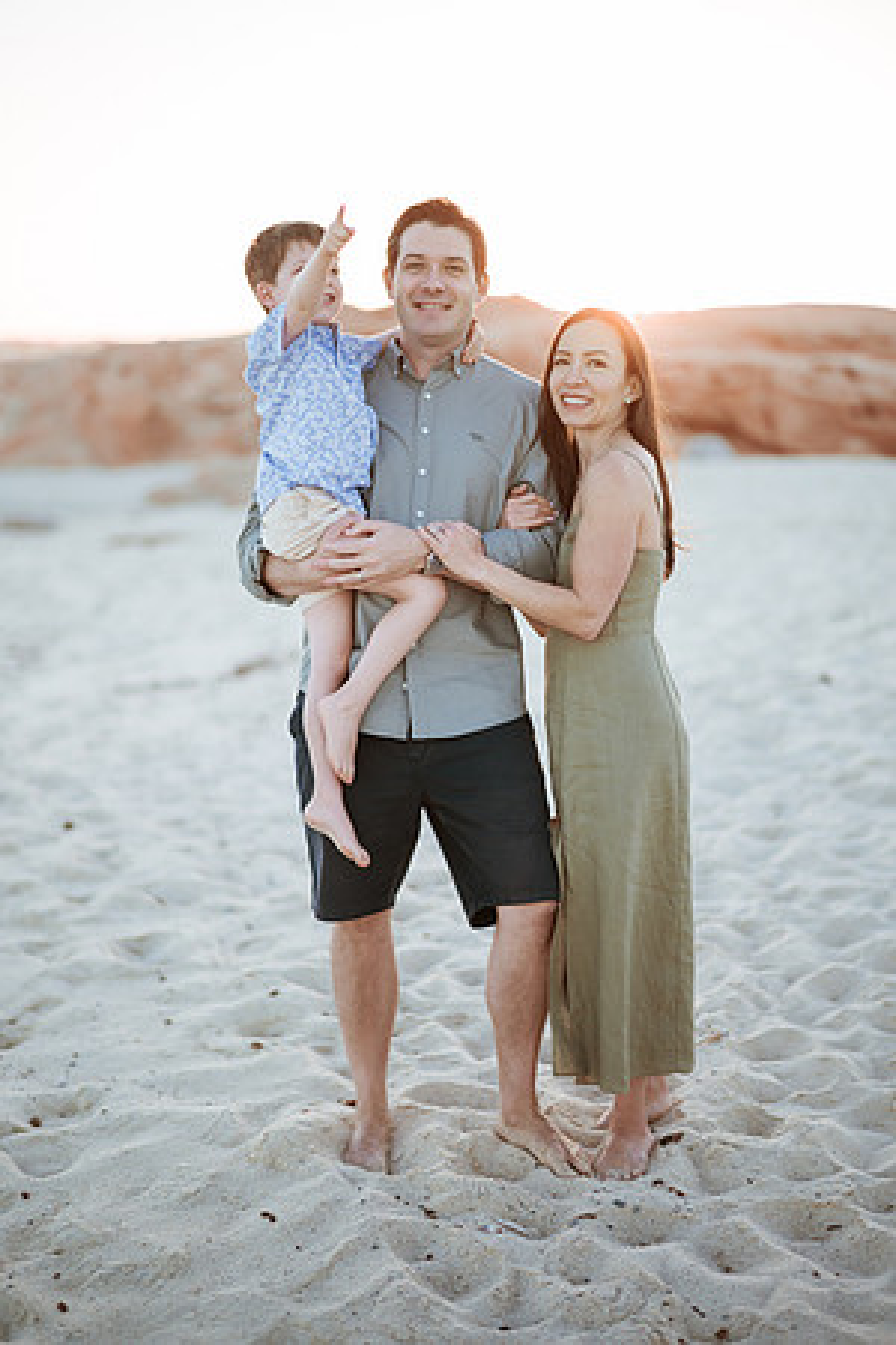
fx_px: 2165
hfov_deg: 23.4
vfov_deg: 34.5
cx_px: 448
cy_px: 672
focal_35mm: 58
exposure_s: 1/1000
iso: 100
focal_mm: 58
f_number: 1.4
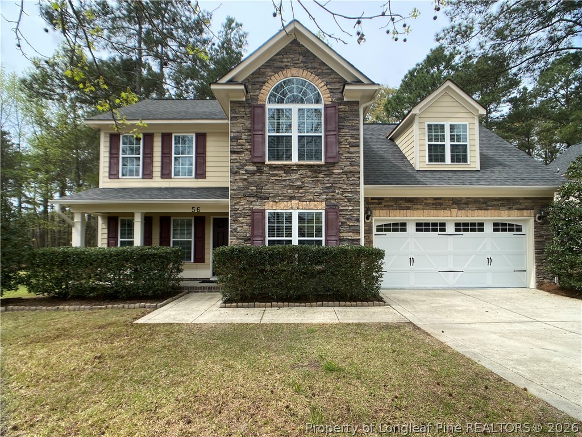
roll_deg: -0.7
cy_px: 218
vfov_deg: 53.1
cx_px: 291
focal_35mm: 26
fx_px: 437
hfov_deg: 67.3
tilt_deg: +2.4
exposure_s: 1/1272
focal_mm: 4.25
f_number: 1.8
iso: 32
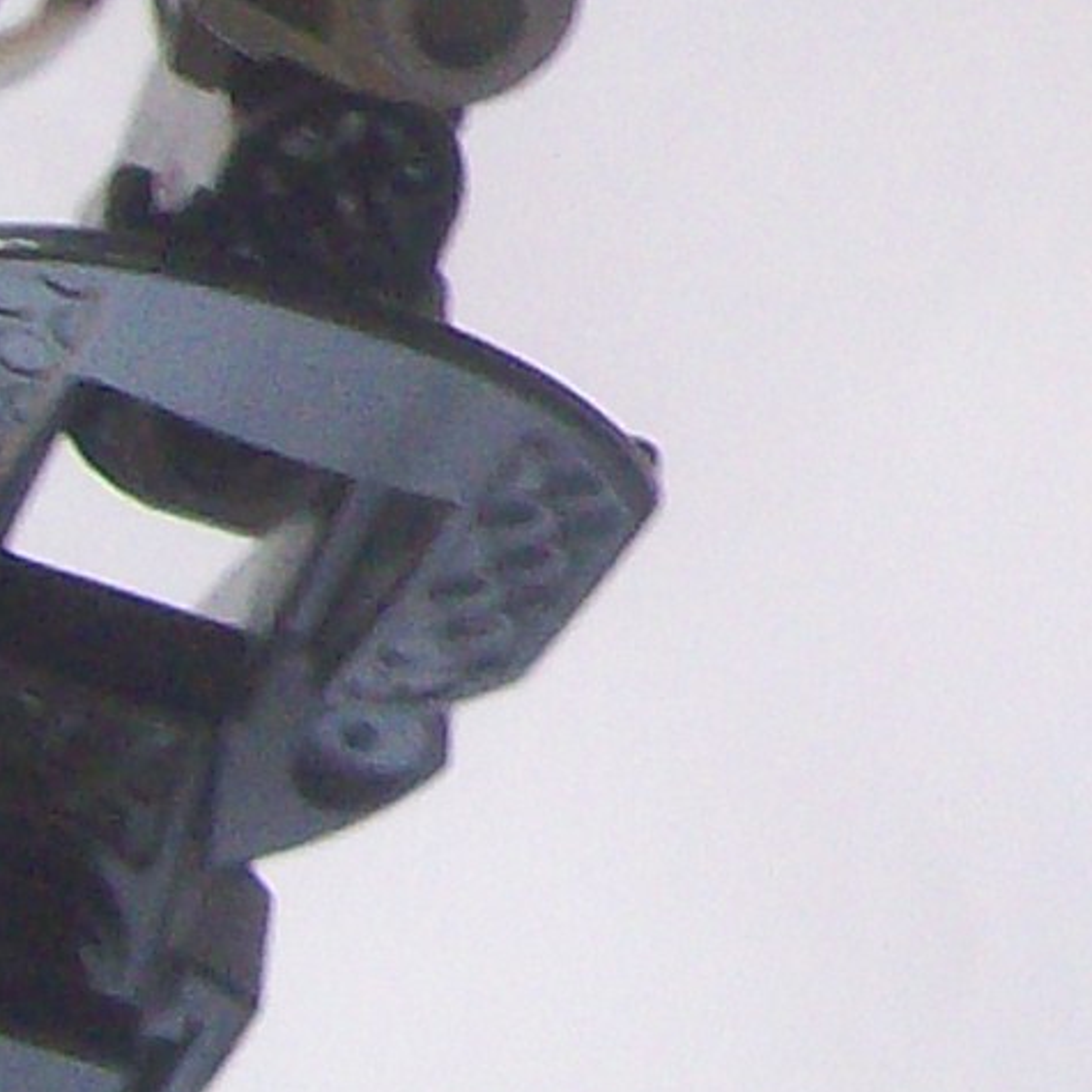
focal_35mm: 206
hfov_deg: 8.2
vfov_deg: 8.3
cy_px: -646
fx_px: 7352
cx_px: 1977
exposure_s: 1/30.5
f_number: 2.7
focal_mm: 6
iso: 160
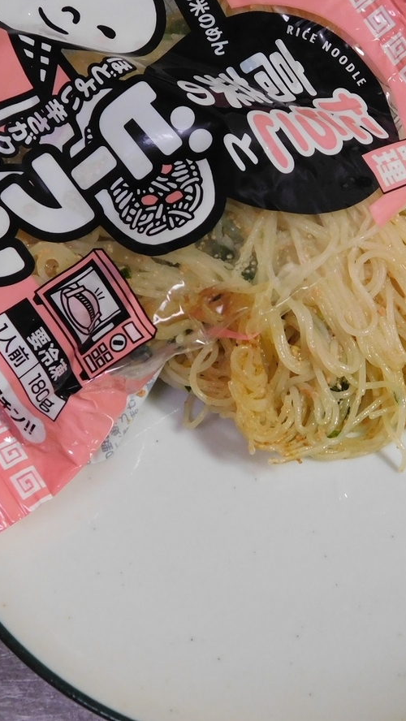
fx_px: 1014
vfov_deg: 39.2
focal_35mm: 53
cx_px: 288
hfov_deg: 22.5
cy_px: 356
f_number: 3.5
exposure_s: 1/30
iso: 320
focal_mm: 6.3
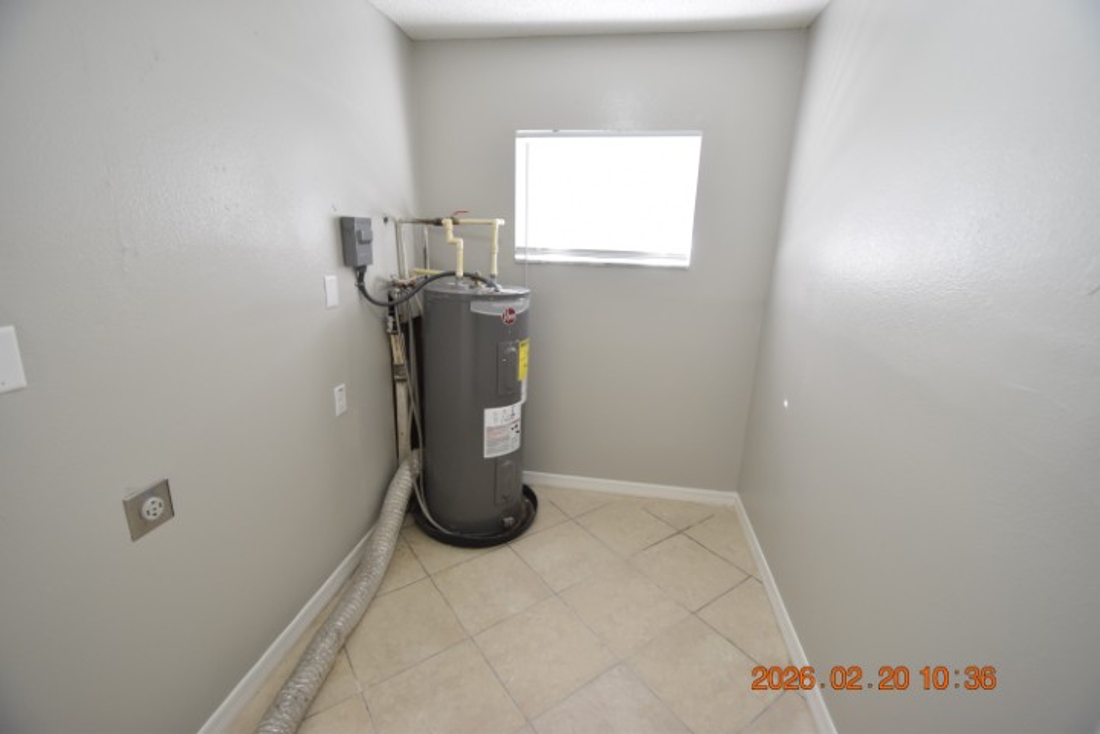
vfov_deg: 77.3
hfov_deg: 100.4
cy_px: 367
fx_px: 458
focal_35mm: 15
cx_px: 550
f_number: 3.5
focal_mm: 10
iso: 800
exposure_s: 1/30
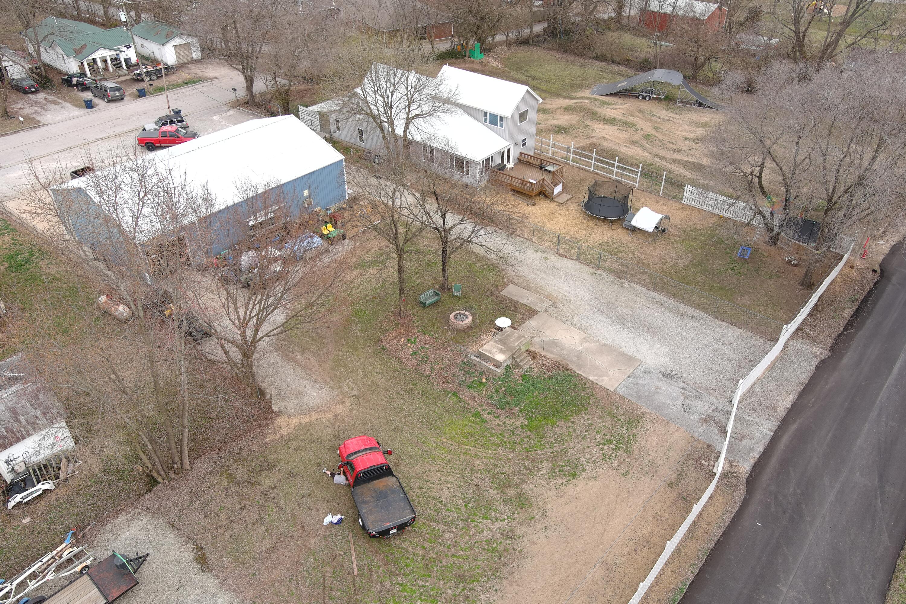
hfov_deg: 63.7
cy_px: 302
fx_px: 730
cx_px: 453
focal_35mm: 29
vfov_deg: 45.0
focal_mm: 10.57
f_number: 2.8
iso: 100
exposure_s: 1/160
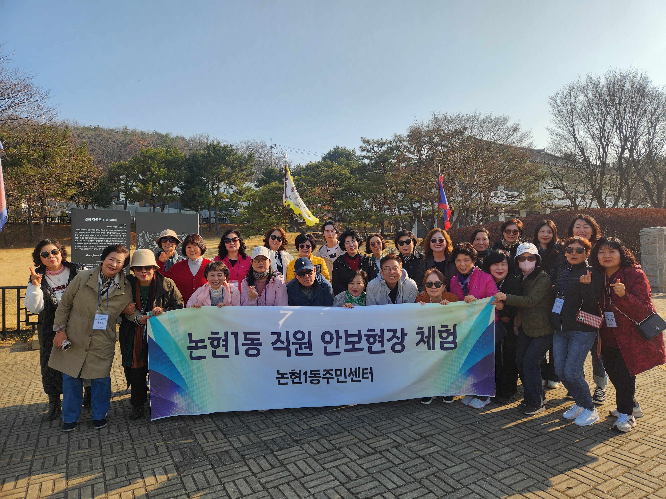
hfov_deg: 73.9
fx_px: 443
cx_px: 333
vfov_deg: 58.9
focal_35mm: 23
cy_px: 250
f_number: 1.8
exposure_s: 1/1488
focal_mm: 5.4
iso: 20
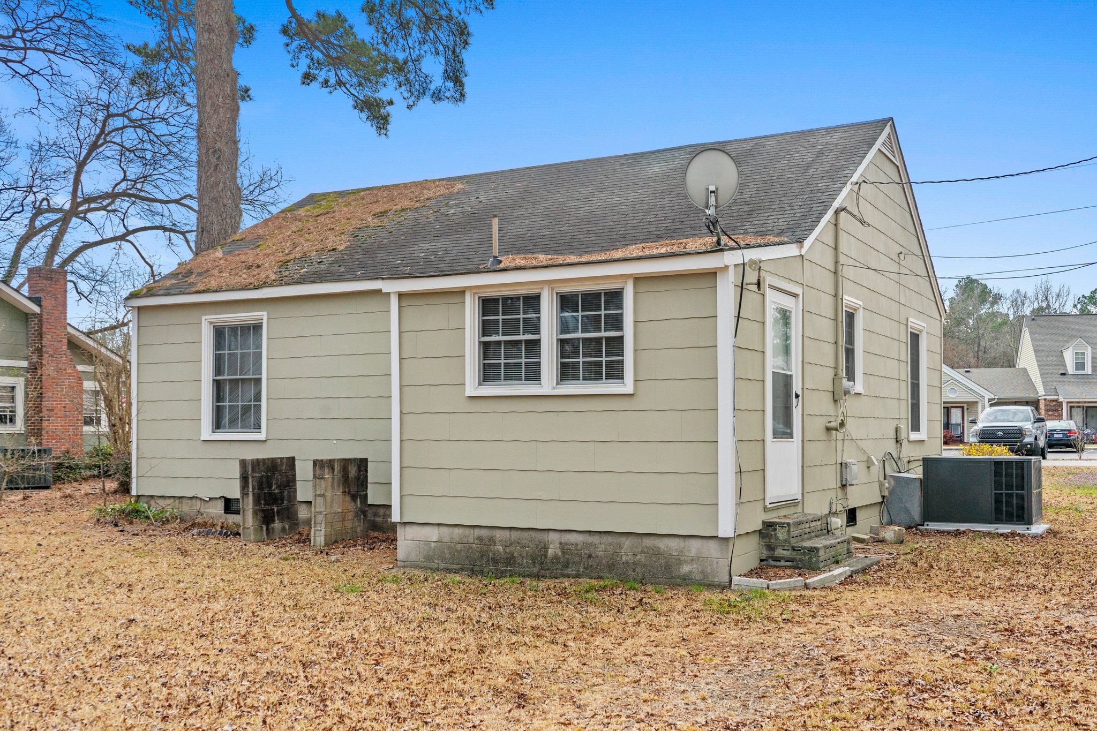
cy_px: 366
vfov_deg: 37.8
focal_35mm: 35
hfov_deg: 54.4
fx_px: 1066
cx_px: 548
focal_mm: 35
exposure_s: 1/1000
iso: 125
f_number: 8
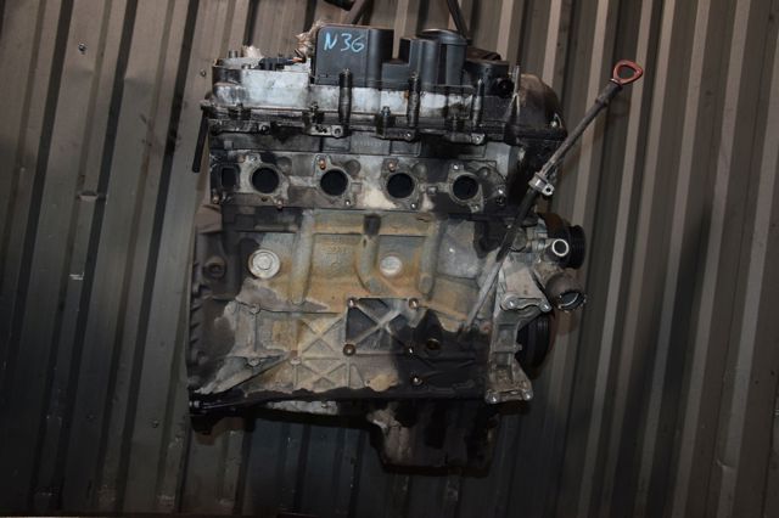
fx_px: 681
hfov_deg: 59.5
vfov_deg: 41.7
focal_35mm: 32
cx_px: 390
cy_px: 259
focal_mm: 21
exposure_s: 1/60
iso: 800
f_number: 5
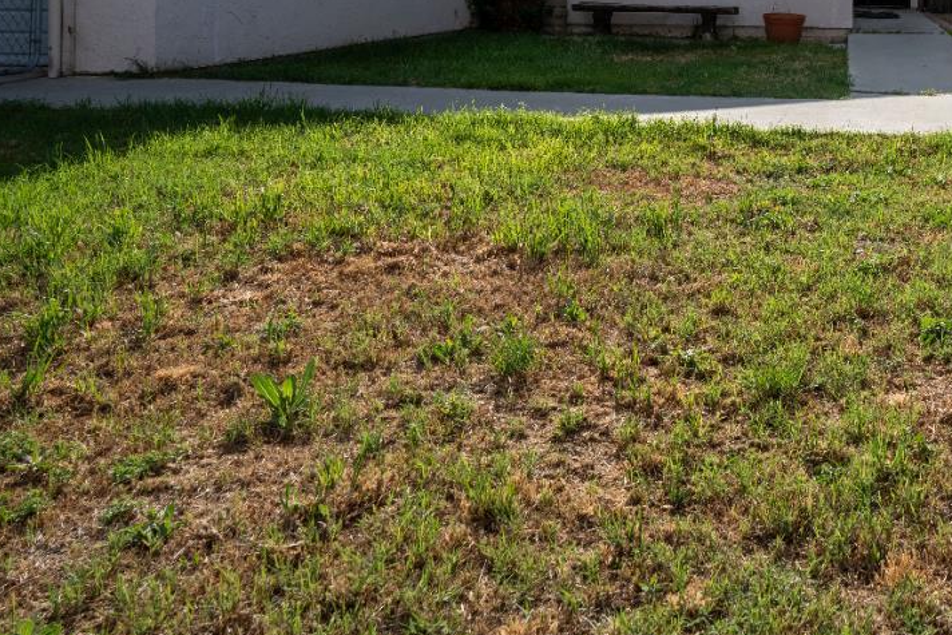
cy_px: -3
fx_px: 1058
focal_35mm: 40
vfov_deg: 30.9
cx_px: 880
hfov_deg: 43.7
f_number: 8
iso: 400
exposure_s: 1/4000
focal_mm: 19
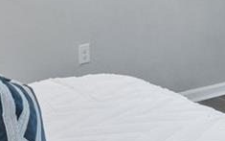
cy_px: -94
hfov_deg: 20.8
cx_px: 219
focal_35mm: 97
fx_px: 595
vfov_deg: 12.6
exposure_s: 1/10
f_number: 8
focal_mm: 14
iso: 320
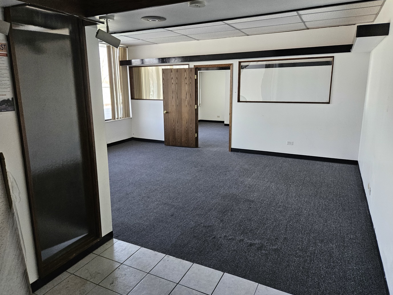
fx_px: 272
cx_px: 192
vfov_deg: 56.8
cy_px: 143
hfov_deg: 71.6
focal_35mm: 24
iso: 320
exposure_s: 1/120
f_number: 1.8
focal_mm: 5.4
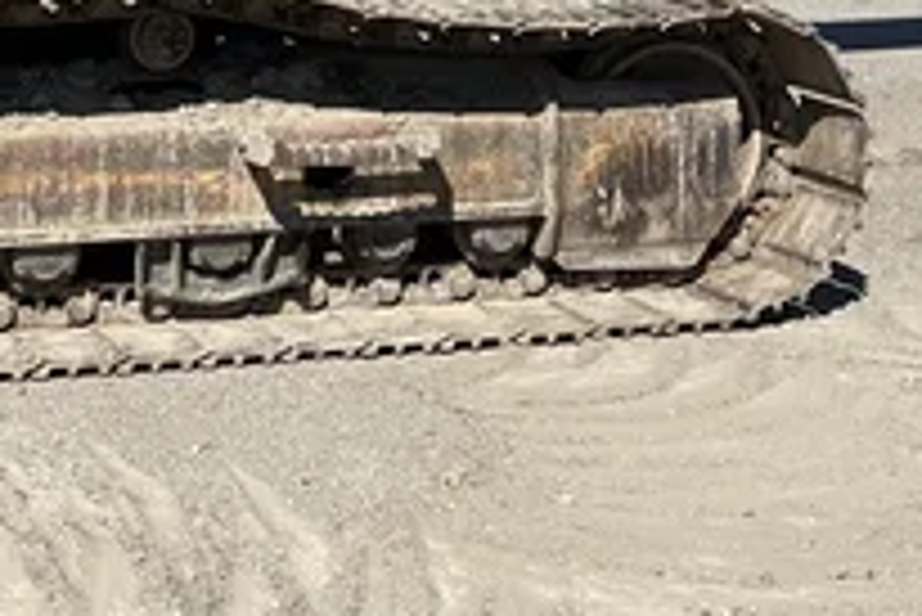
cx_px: 211
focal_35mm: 99
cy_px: -384
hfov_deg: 20.4
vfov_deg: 12.9
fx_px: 2537
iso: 50
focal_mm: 5.1
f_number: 1.6
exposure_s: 1/5319
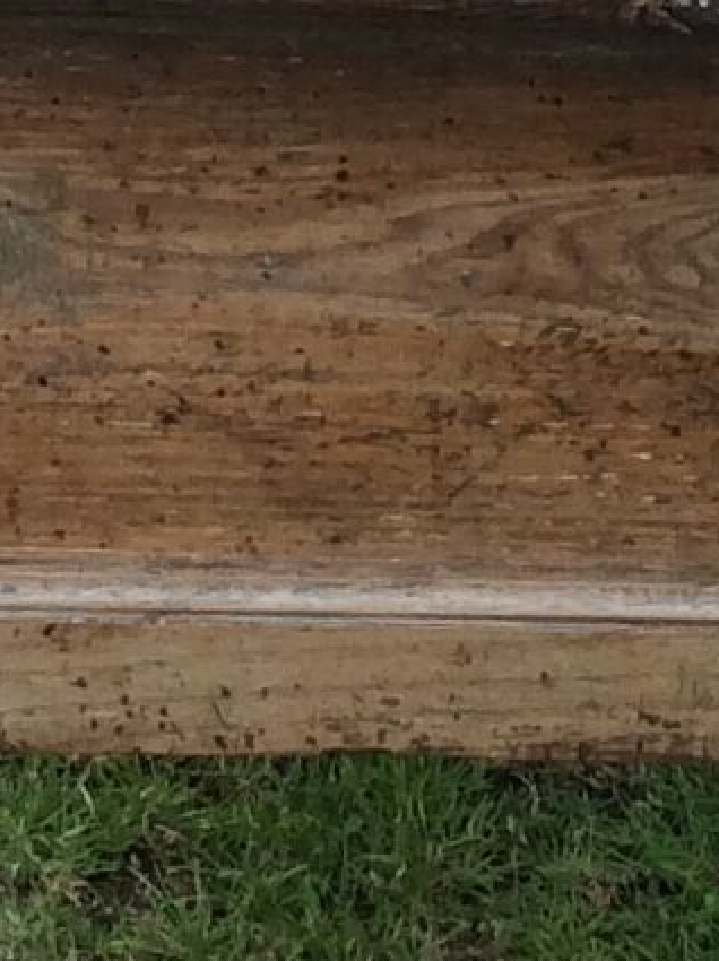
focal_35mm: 195
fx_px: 5409
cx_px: 138
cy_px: -54
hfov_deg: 7.6
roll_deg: -3.4
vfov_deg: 10.1
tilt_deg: -29.2
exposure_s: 1/158
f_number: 2.4
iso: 32
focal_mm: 3.3
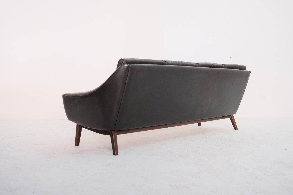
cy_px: 98
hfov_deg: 51.9
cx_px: 146
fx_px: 301
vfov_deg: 35.9
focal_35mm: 37
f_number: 4
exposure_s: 1/38
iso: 1250
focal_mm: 24.7
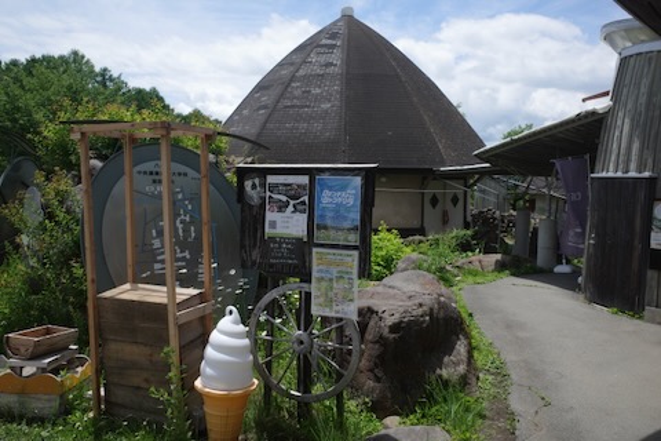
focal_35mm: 28
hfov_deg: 65.5
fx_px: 514
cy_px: 220
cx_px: 330
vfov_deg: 46.4
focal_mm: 18.3
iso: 200
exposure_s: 1/800
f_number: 5.6
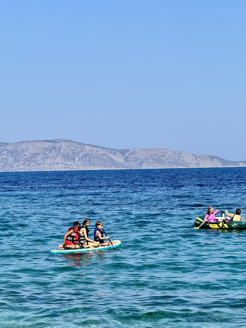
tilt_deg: +0.0
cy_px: 163
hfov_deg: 12.2
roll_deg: +0.9
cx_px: 123
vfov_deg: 16.3
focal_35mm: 121
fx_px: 1147
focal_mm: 15.66
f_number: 2.8
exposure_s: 1/2024
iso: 50
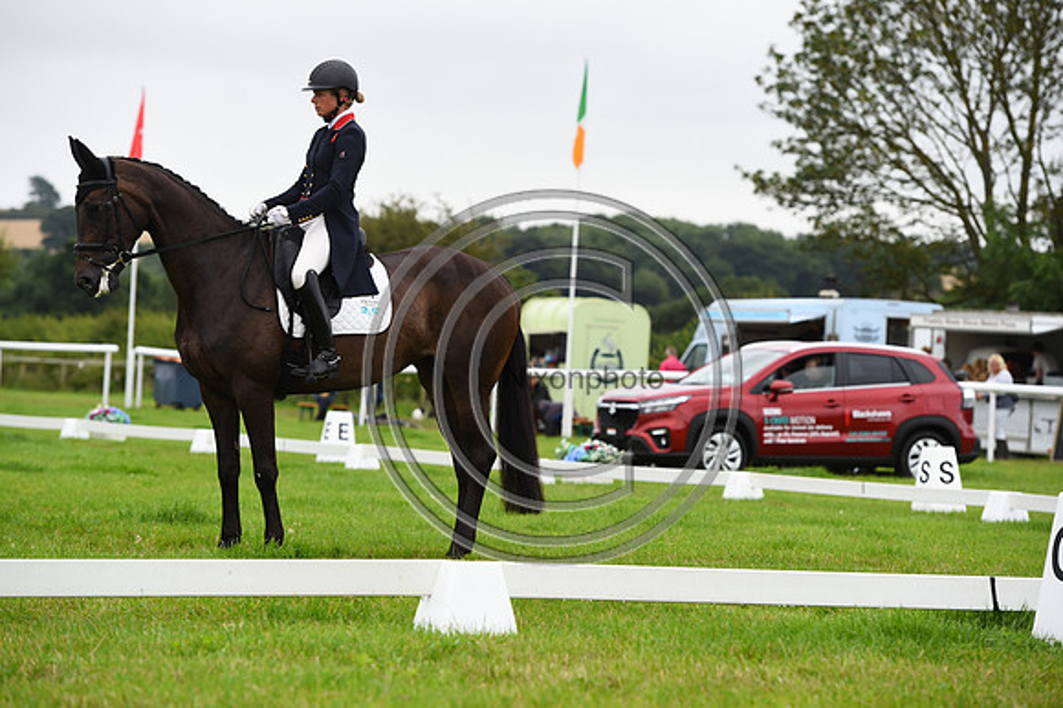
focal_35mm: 155
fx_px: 4574
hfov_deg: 13.3
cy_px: 354
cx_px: 532
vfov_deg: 8.8
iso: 450
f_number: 5.6
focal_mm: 155
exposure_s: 1/1000
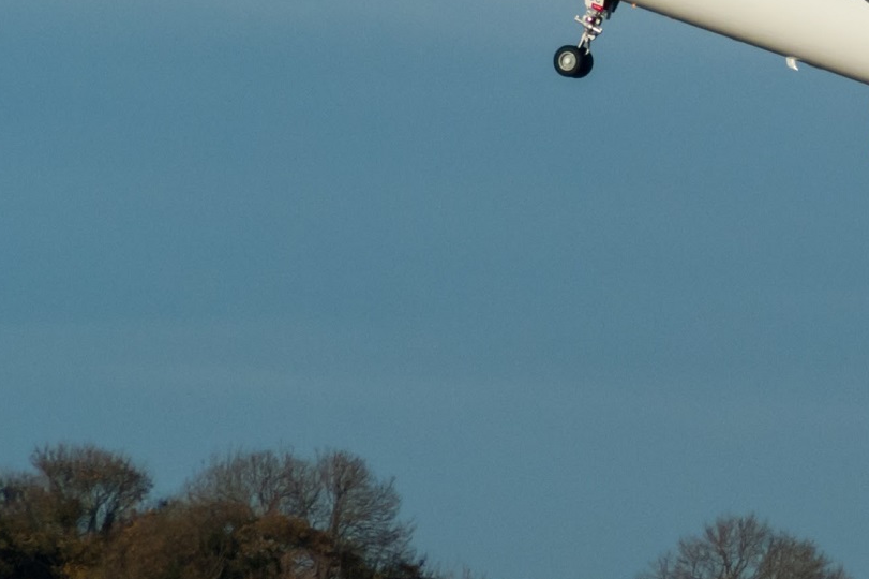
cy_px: 149
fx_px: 22439
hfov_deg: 2.2
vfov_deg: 1.5
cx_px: 1130
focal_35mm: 930
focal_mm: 210
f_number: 7.1
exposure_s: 1/3200
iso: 400
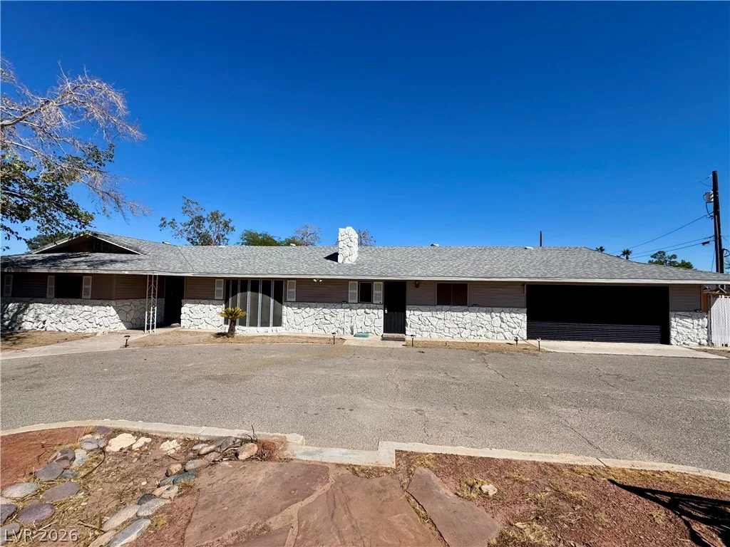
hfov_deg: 102.1
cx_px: 365
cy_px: 274
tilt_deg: +2.2
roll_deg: -1.3
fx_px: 295
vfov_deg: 85.7
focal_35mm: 14
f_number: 2.2
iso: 50
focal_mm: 2.22
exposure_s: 1/3906
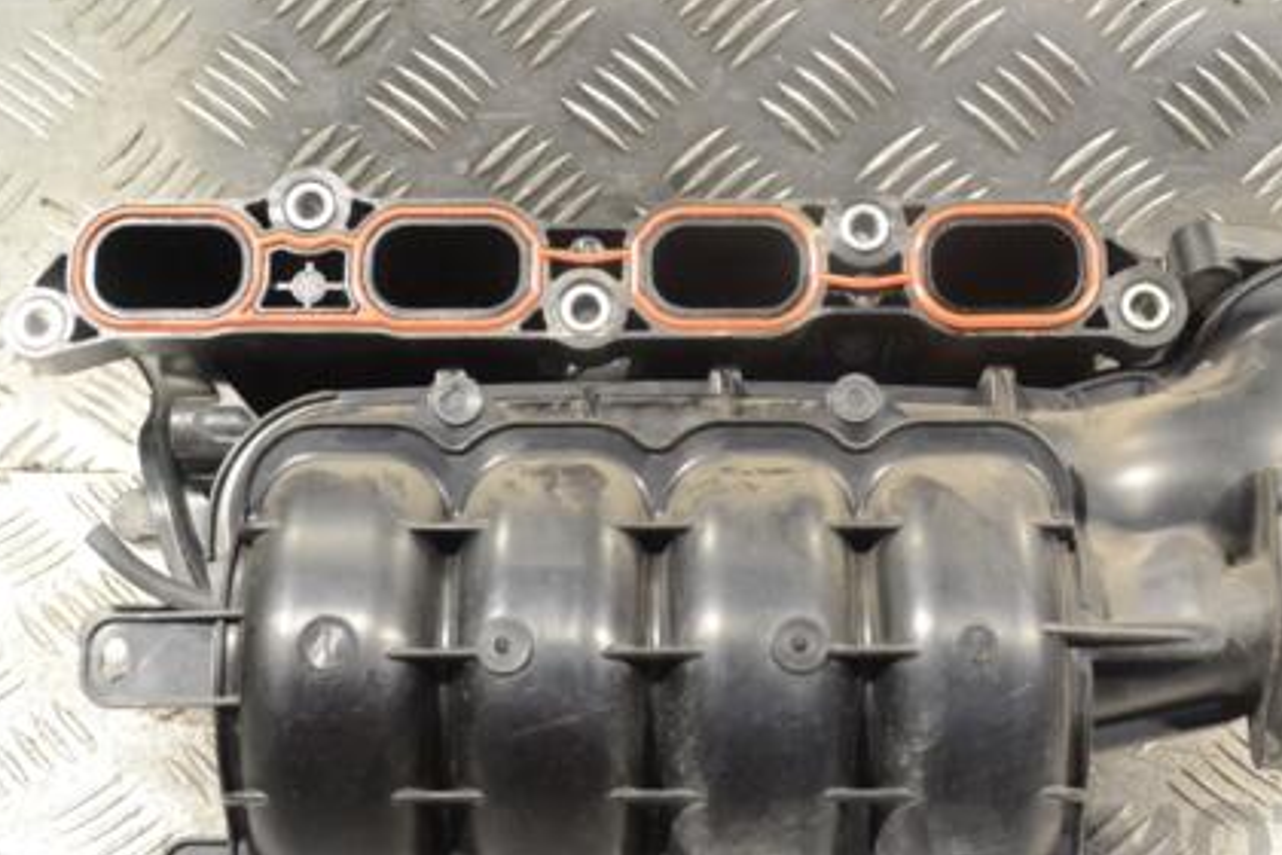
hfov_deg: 33.4
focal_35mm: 60
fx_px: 2136
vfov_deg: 22.6
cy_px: 443
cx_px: 720
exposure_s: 1/160
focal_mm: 28
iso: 3200
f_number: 6.3
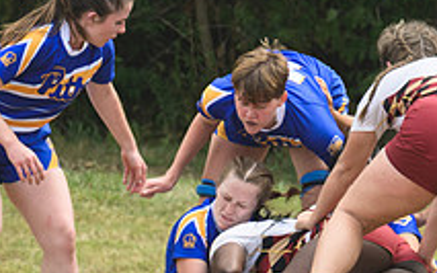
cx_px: 154
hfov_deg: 0.8
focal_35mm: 2705
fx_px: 32207
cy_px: 152
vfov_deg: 0.5
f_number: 6.3
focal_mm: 600
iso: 560
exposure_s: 1/1000
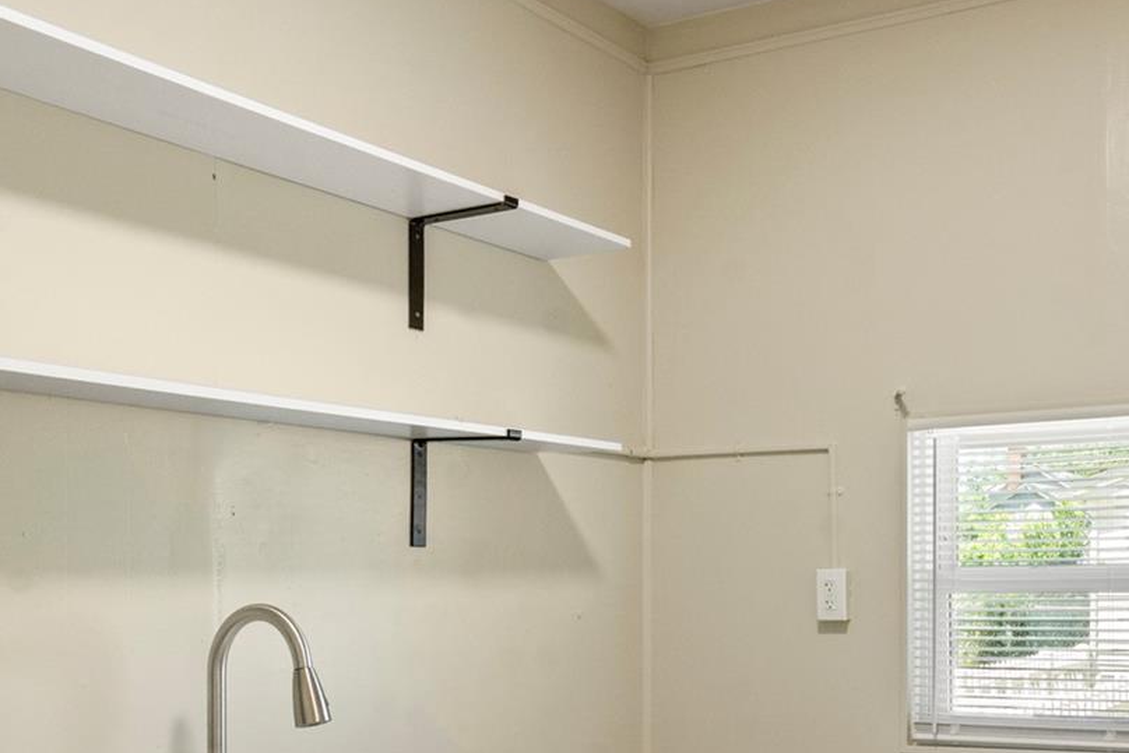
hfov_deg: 47.5
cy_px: 492
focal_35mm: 38
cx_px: 928
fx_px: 1192
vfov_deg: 34.8
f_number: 11
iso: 400
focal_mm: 10
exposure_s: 1/2
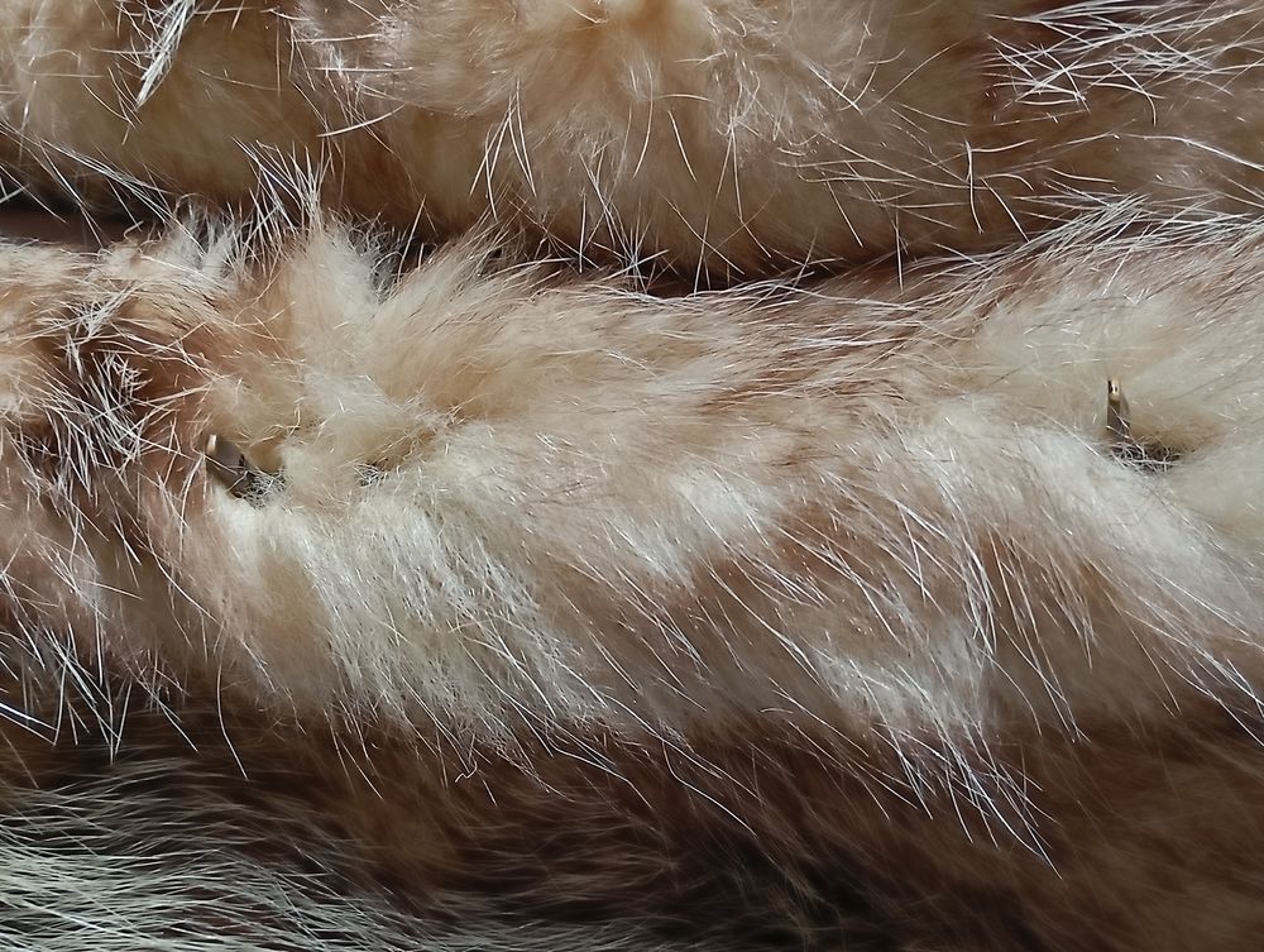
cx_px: 632
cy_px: 476
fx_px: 1353
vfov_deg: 38.8
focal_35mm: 37
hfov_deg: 50.1
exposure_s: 1/50
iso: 456
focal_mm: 4.27
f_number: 1.8
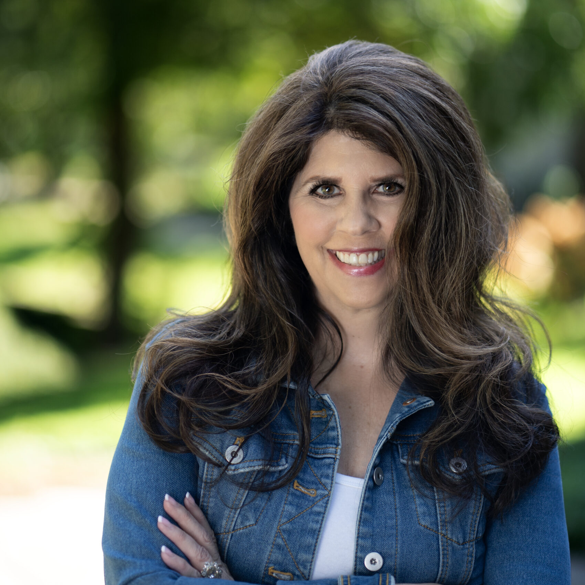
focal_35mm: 109
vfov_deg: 16.0
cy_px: 238
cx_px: 291
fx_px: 2084
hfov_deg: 16.0
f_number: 1.8
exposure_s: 1/1000
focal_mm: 85
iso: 250
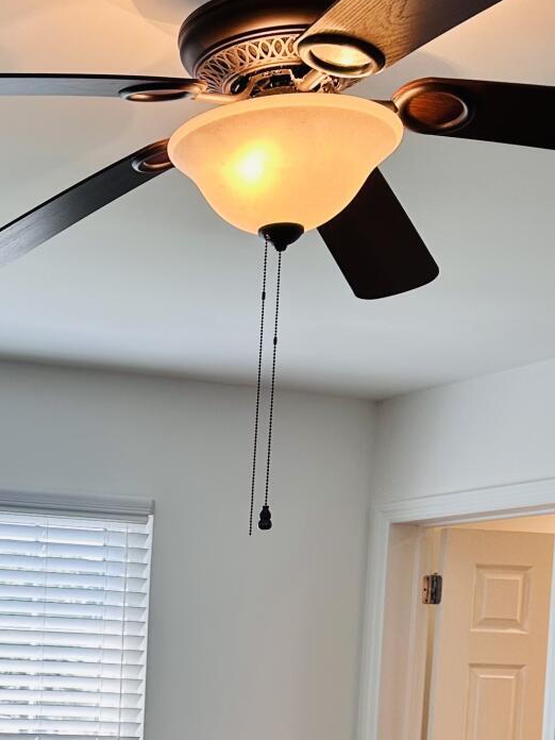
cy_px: 800
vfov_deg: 26.1
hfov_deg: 20.3
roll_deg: -3.1
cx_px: -69
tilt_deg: -2.8
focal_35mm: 69
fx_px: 1475
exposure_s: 1/169
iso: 64
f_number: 1.78
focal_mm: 6.86
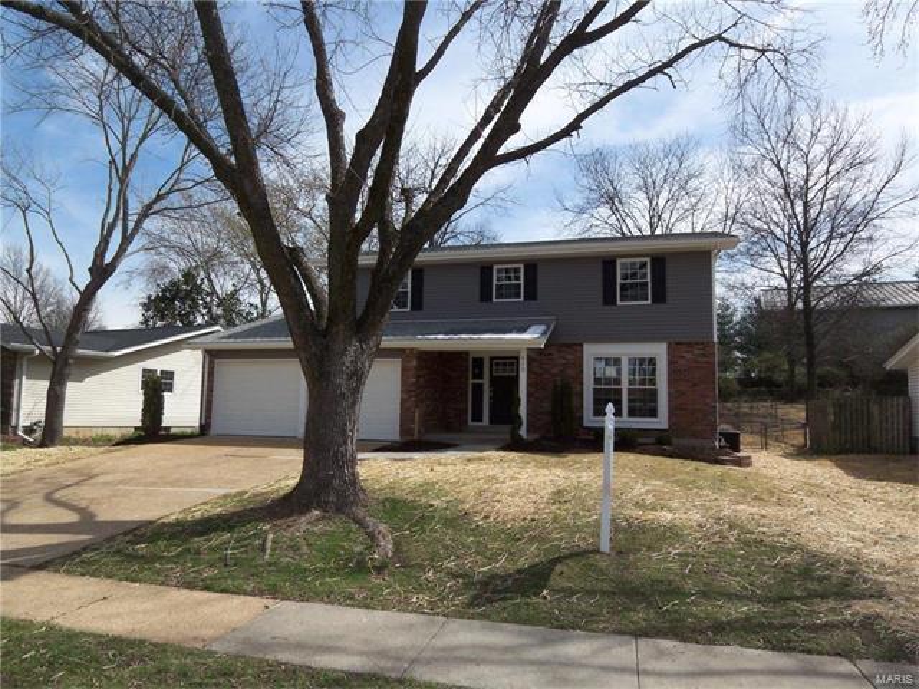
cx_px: 460
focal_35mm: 23
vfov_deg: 58.9
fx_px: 611
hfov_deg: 73.9
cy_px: 344
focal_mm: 3.8
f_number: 5.6
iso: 50
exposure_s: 1/250
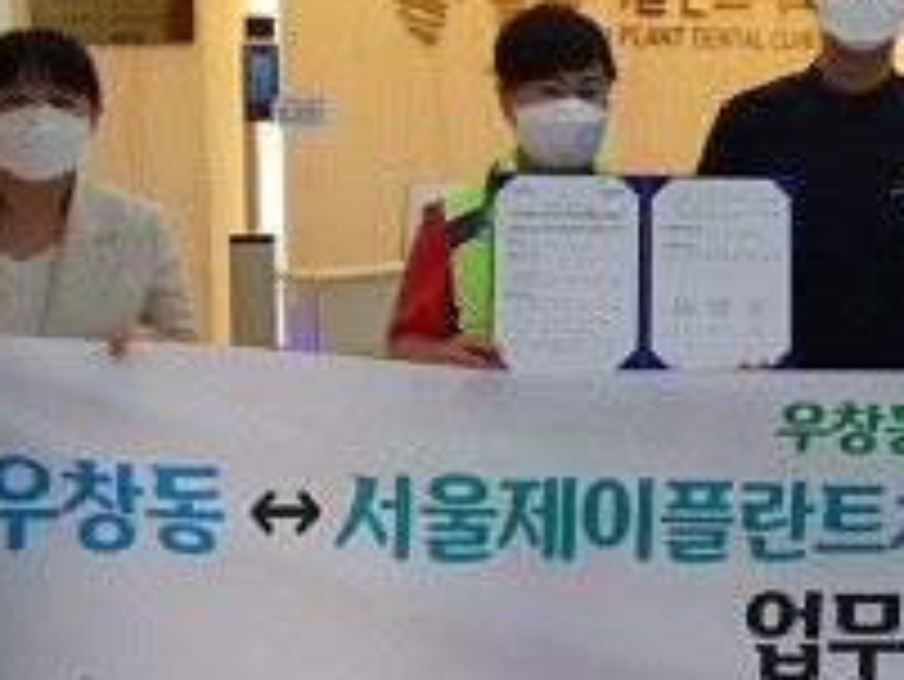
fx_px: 1960
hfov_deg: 24.0
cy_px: 160
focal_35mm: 75
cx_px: 1030
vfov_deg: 19.5
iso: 80
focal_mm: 4.3
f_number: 2.4
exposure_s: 1/60.2
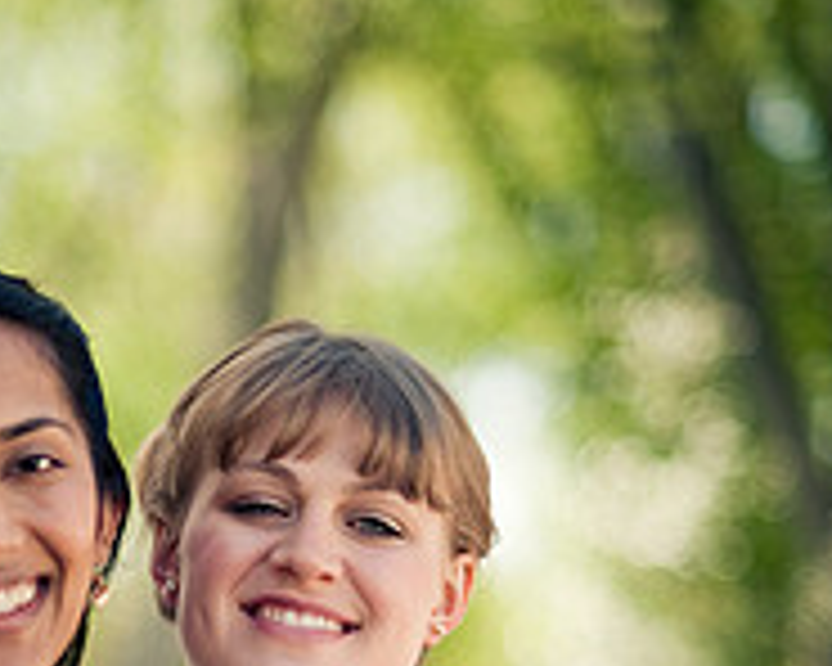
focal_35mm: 194
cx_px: 169
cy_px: 855
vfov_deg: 7.9
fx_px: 4777
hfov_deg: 9.9
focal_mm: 85
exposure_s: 1/2000
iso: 200
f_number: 1.8
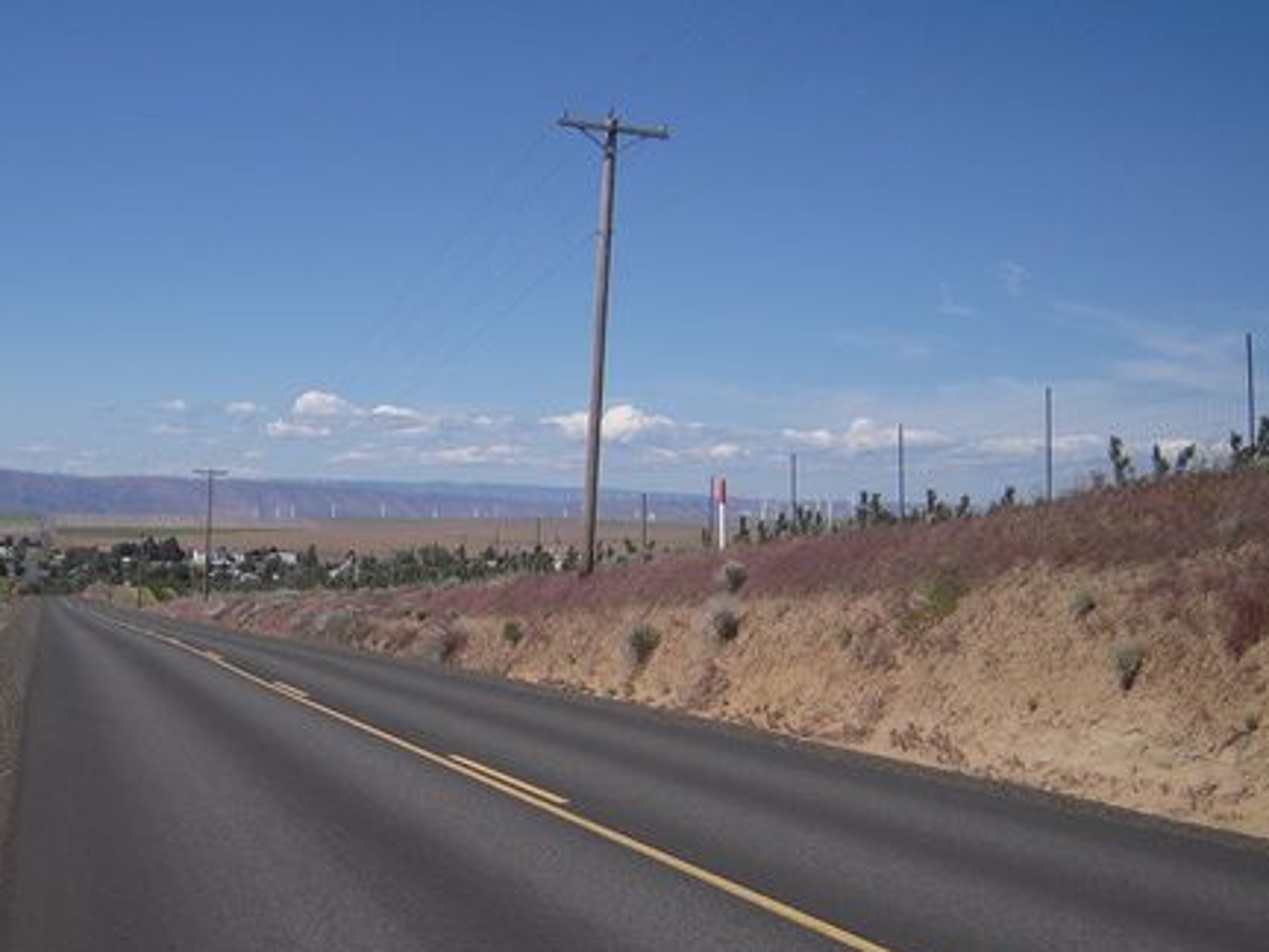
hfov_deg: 39.7
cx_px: 380
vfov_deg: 30.8
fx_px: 1723
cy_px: 564
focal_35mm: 47
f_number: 5.4
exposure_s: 1/800
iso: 100
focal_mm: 5
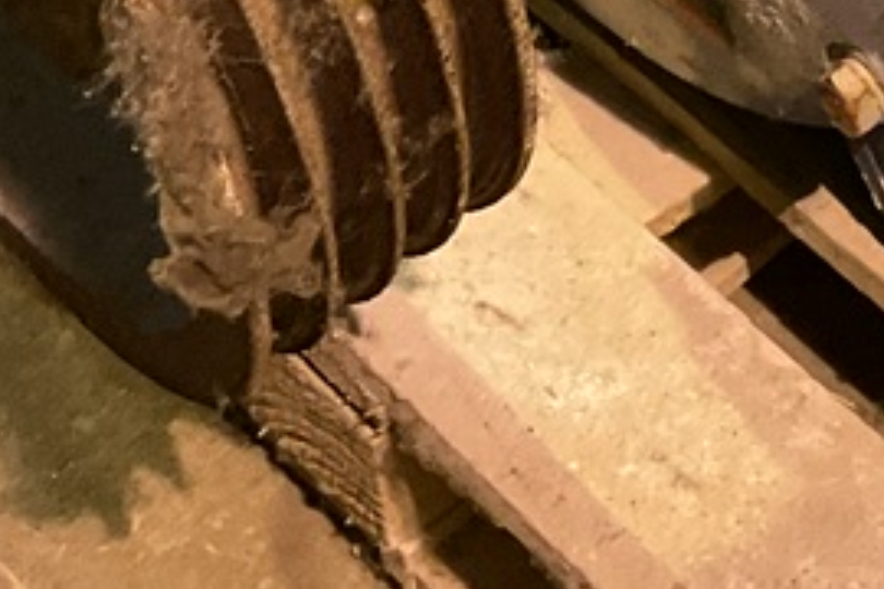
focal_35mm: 143
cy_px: -756
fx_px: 3511
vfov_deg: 8.8
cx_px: 1084
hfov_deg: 13.9
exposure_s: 1/50
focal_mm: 3
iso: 160
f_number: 1.8
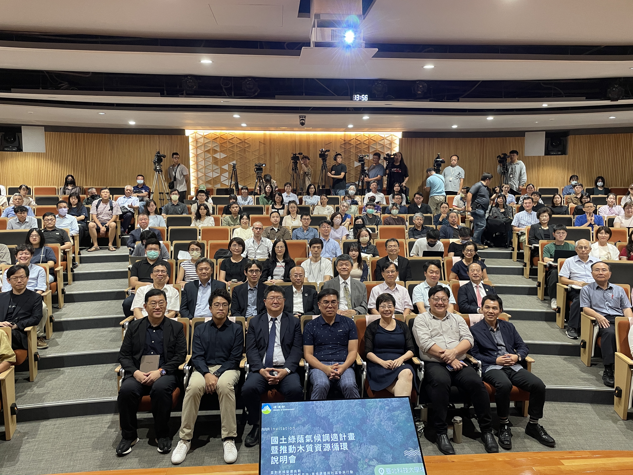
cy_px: 238
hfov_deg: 67.3
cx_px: 316
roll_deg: +0.4
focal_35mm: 26
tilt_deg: -6.2
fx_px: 475
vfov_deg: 53.1
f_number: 1.6
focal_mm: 4.2
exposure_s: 1/60
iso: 125
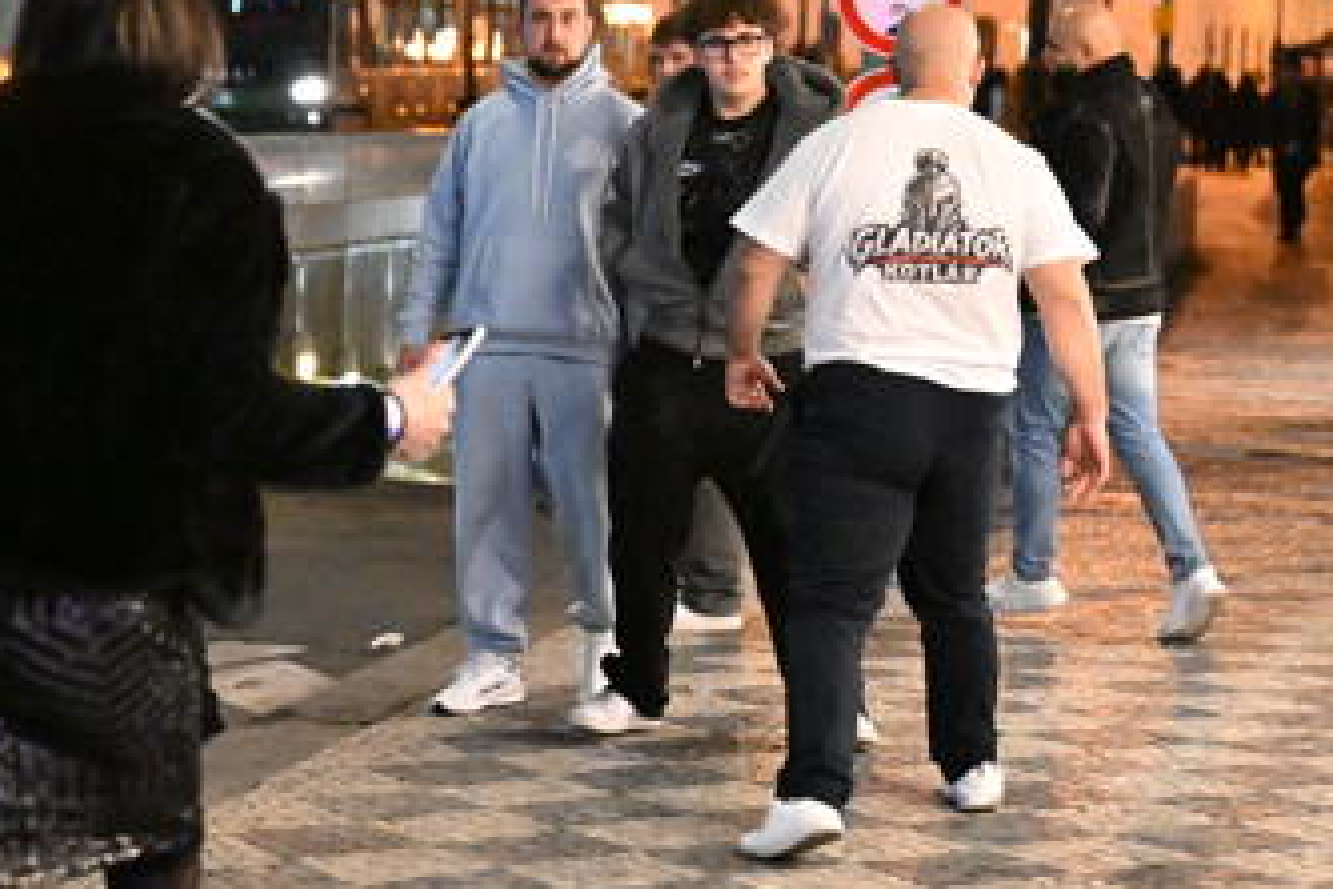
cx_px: 761
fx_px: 4147
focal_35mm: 112
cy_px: 356
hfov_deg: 18.3
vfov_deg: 12.2
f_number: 2.8
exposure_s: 1/500
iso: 25600
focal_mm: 54
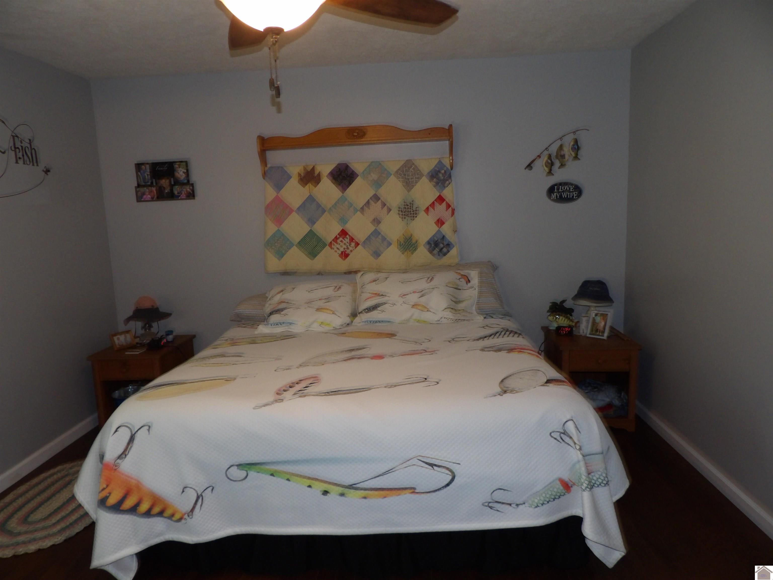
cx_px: 386
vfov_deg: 56.8
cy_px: 290
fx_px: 536
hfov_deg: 71.6
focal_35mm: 24
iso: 200
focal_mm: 4.3
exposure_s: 1/33
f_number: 2.8
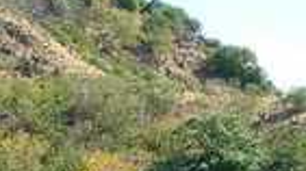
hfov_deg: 6.4
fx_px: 2732
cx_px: -2
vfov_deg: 3.5
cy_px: 459
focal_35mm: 337
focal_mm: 10.5
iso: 50
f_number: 5
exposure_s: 1/250
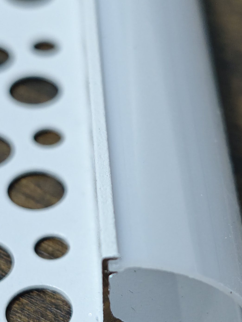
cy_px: 220
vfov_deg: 19.0
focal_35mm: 103
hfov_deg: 14.4
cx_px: 130
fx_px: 960
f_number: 1.62
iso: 400
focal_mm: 6.55
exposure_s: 1/100
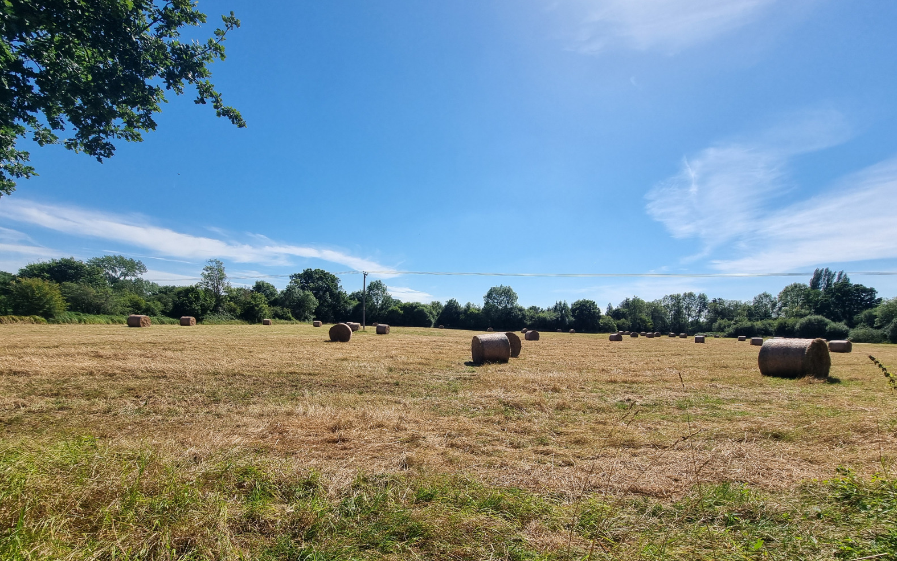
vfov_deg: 78.0
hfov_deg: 105.3
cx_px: 445
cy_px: 326
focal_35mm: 14
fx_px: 342
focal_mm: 2.2
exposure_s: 1/2552
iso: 50
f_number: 2.2
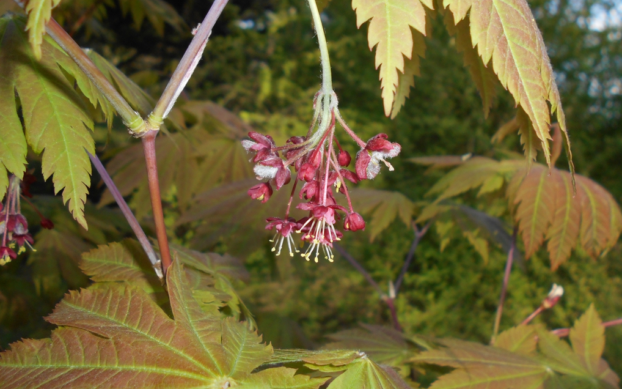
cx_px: 310
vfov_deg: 39.4
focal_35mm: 32
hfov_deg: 59.7
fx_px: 542
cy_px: 172
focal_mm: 5.1
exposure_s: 1/160
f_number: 8.5
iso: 200
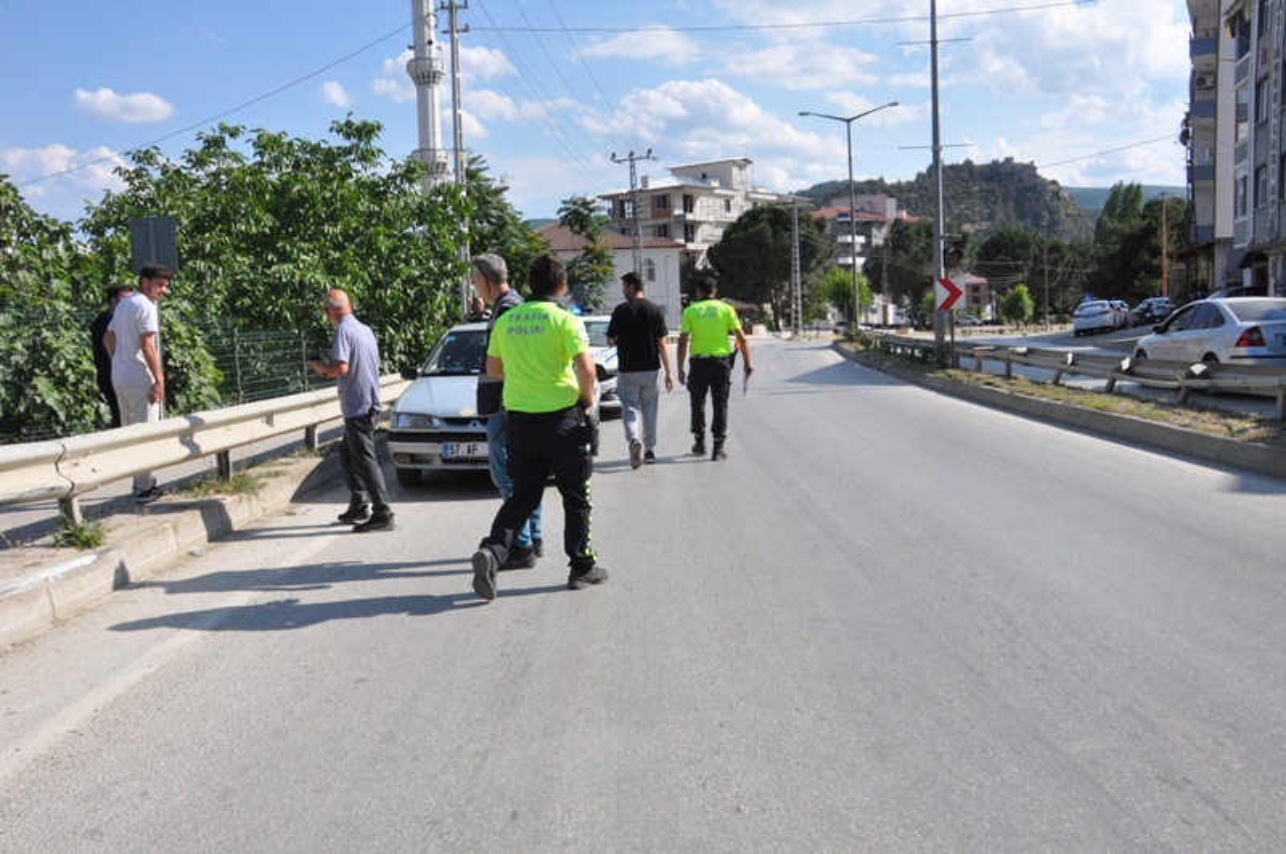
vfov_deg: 41.6
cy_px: 427
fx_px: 1124
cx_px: 643
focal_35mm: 32
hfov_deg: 59.6
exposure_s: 1/1250
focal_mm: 21
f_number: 18
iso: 2000
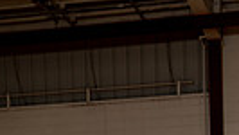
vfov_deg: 8.5
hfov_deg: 17.1
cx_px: 194
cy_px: 371
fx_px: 786
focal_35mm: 124
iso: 320
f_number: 6.3
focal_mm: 35
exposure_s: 1/250
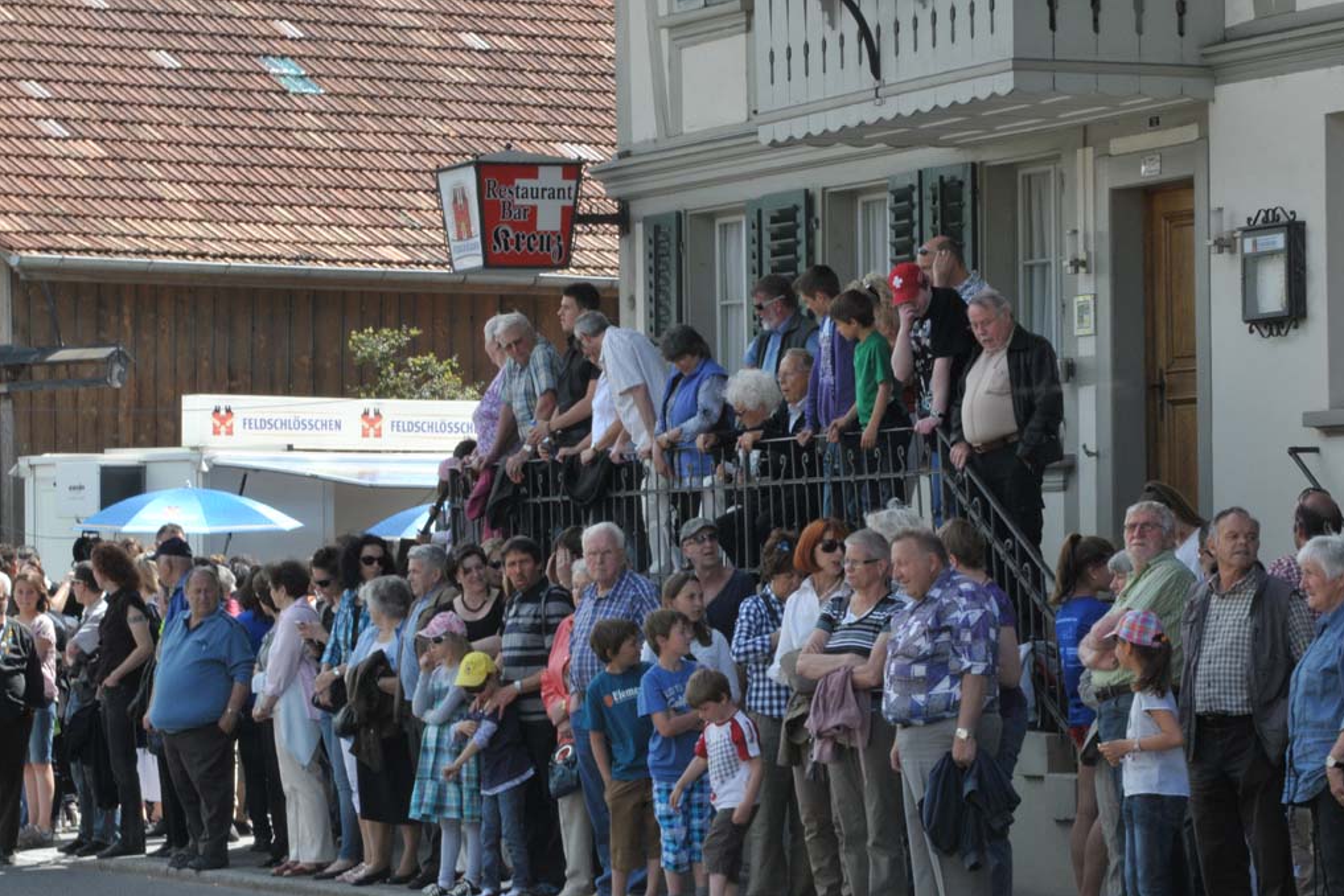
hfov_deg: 11.7
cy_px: 448
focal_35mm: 175
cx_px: 675
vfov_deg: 7.8
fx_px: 6533
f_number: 22
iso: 560
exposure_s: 1/60
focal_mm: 116
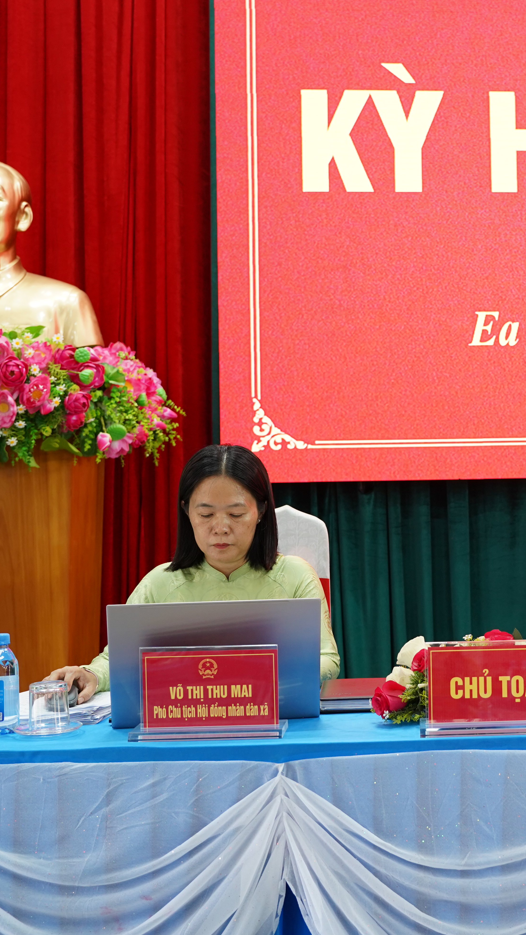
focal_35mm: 48
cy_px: 472
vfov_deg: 42.9
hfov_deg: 23.9
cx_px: 518
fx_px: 1190
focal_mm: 30
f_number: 3.5
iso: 1000
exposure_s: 1/80
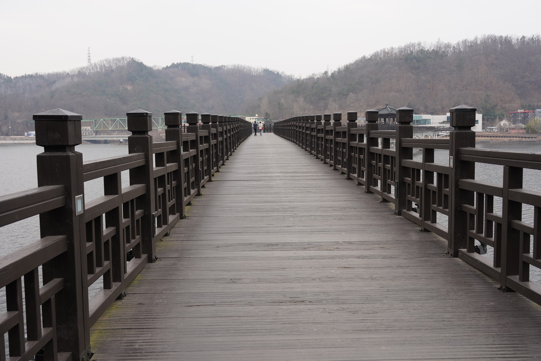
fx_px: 601
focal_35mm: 40
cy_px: 180
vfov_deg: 33.4
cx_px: 270
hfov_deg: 48.5
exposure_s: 1/100
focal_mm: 40
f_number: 8
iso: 400
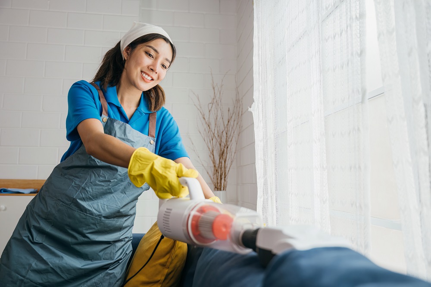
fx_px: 359
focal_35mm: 30
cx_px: 216
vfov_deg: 43.6
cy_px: 144
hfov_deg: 61.9
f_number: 3.2
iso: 400
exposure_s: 1/400
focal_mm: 30
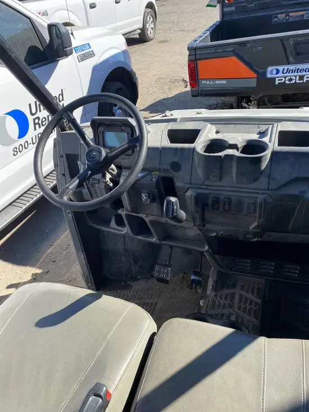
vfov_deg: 67.3
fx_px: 309
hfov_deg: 53.1
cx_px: 154
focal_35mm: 26
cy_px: 206
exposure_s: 1/827
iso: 32
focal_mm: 4.25
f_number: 1.8
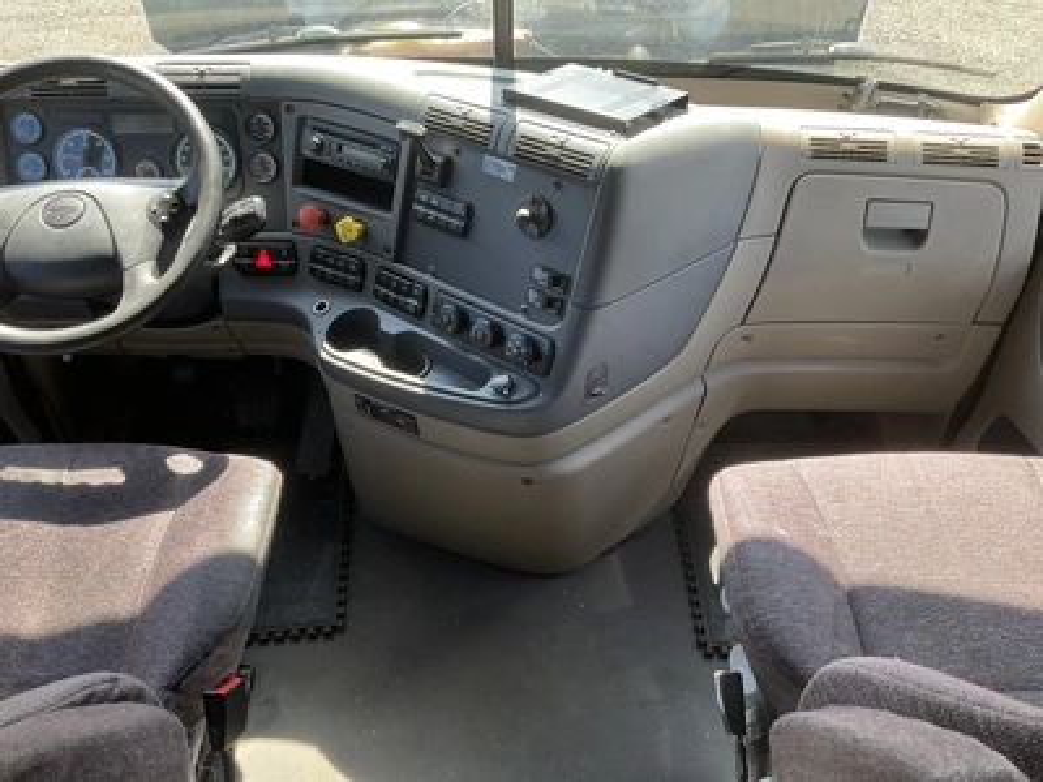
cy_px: 391
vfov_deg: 48.2
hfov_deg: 61.7
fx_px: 874
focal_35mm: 29
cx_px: 522
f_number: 1.8
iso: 40
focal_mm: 3
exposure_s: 1/122
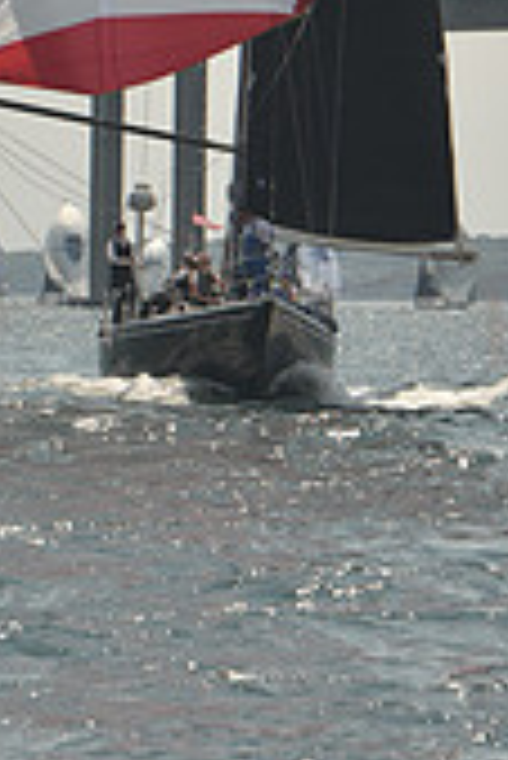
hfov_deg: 4.7
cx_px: 245
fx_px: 6231
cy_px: -373
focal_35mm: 295
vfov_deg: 6.9
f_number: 9
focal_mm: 86
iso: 250
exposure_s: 1/640
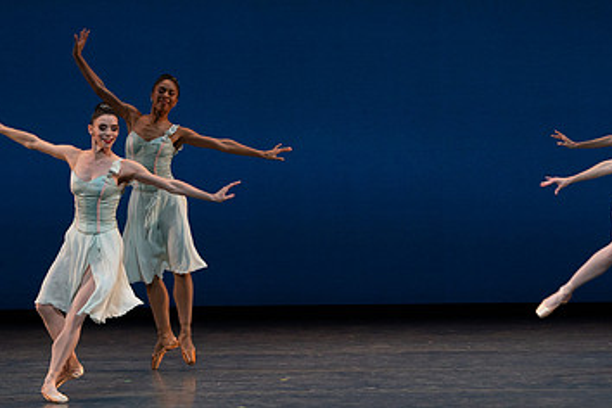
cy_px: 153
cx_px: 294
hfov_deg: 7.8
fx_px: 4488
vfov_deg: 5.2
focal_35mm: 264
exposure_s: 1/500
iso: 3200
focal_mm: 161
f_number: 8
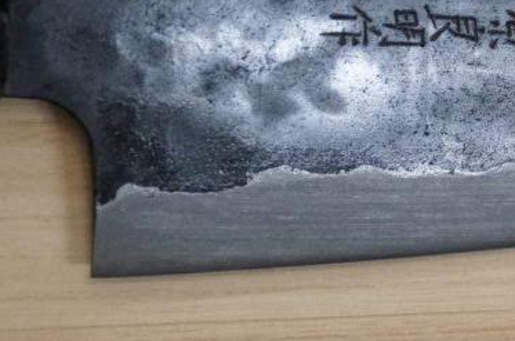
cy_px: 155
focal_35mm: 226
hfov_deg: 9.0
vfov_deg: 6.0
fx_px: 3231
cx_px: 637
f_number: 7.1
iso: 2000
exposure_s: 1/100
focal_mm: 55
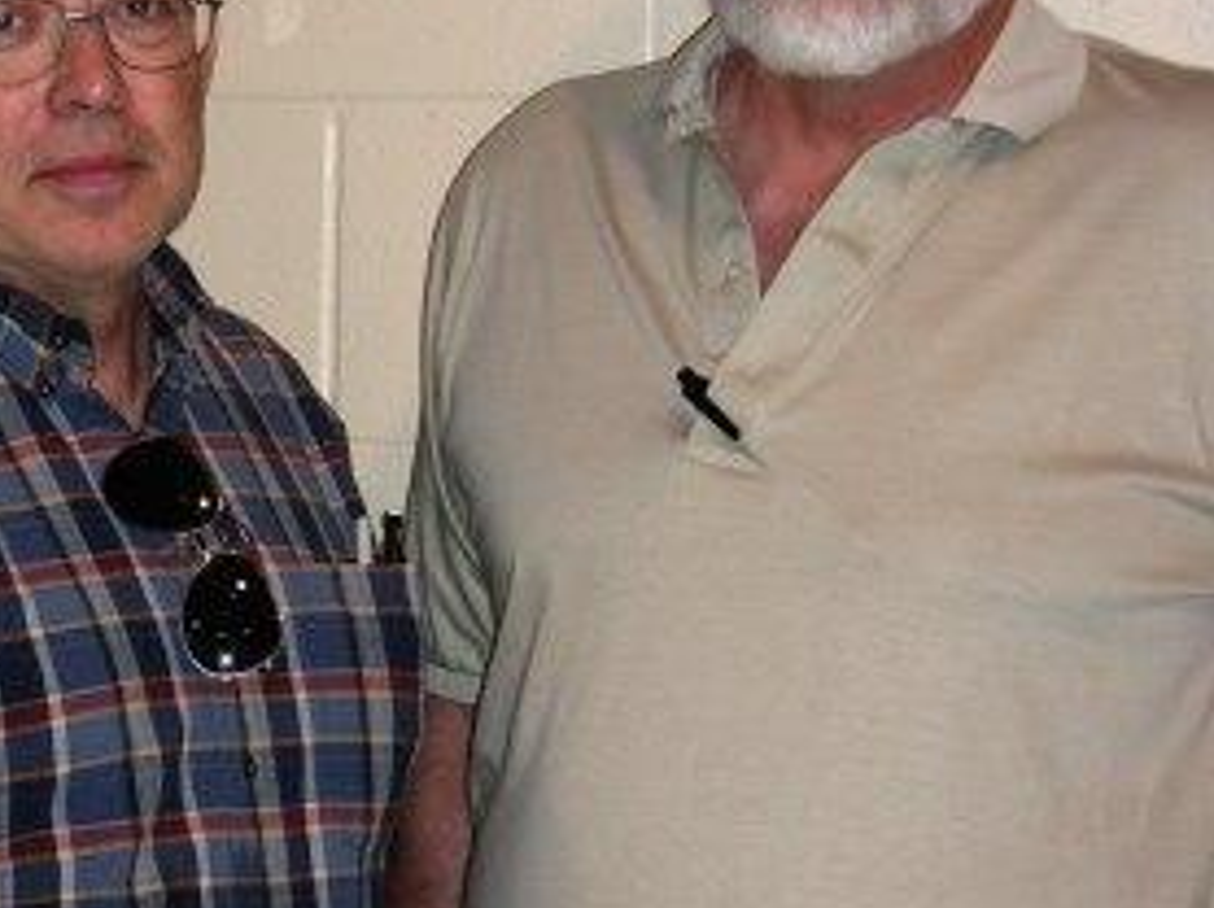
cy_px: 258
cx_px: 384
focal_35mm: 113
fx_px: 3960
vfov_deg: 13.1
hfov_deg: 17.4
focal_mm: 11.7
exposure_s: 1/60.1
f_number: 3.5
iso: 50
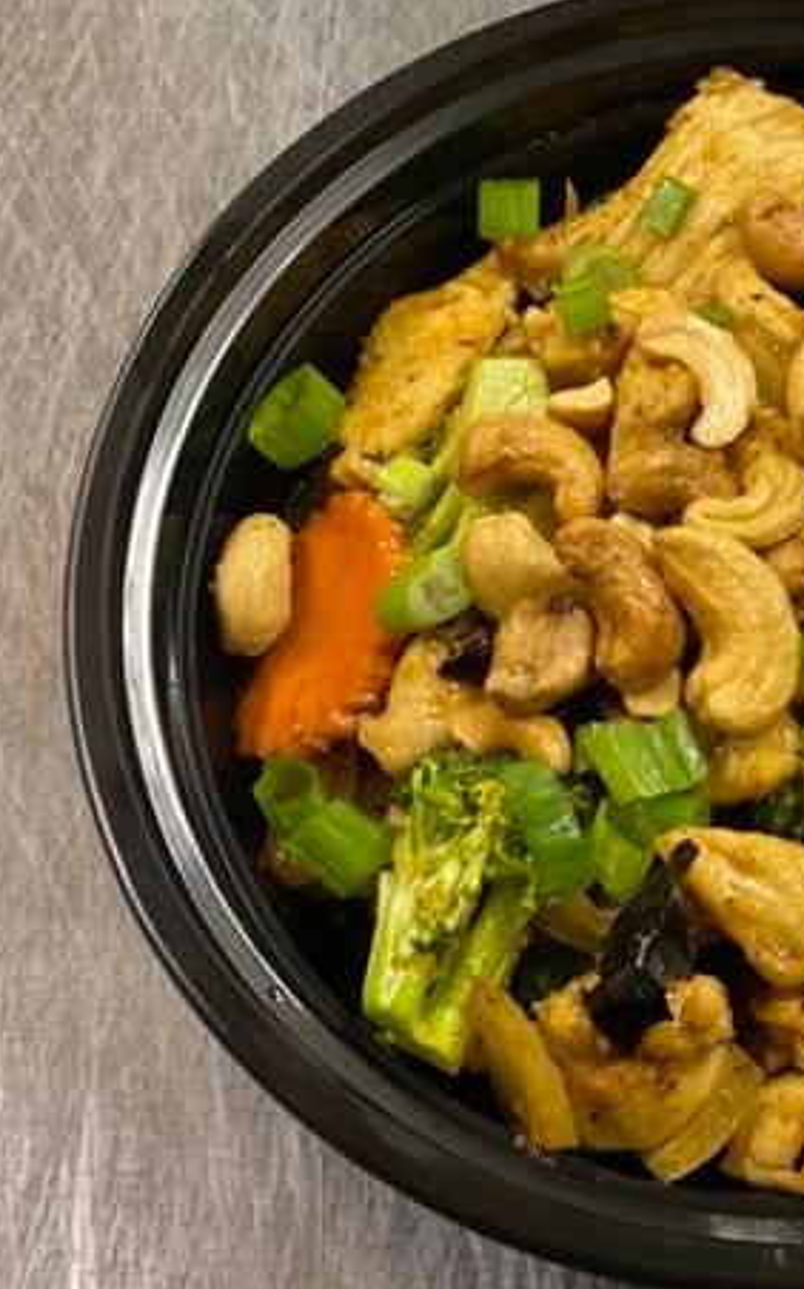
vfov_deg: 26.5
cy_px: 632
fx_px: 2738
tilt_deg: -65.6
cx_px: 756
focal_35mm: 78
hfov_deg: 16.4
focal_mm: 6
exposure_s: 1/40
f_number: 2
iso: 250
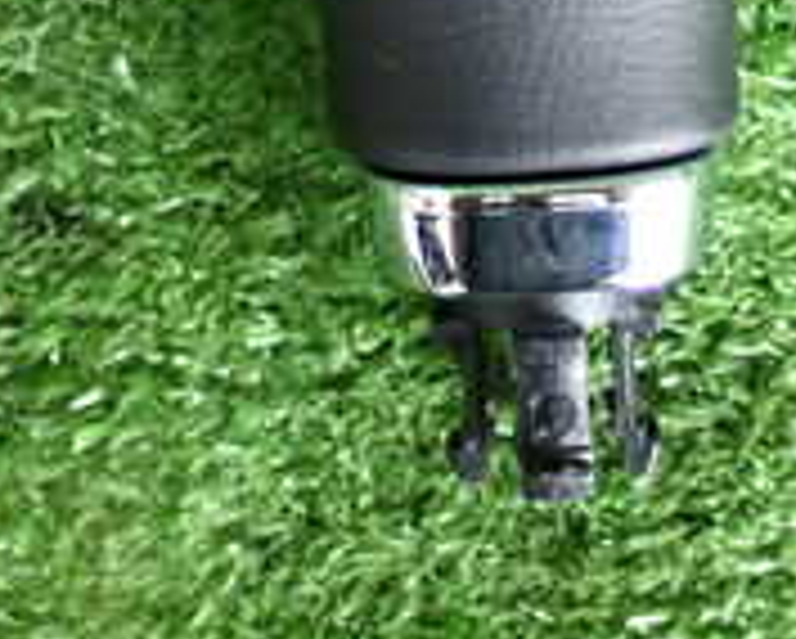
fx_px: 2807
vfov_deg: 12.4
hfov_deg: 16.1
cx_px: 499
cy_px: -315
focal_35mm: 119
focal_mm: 6.37
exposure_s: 1/40
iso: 640
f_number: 2.5
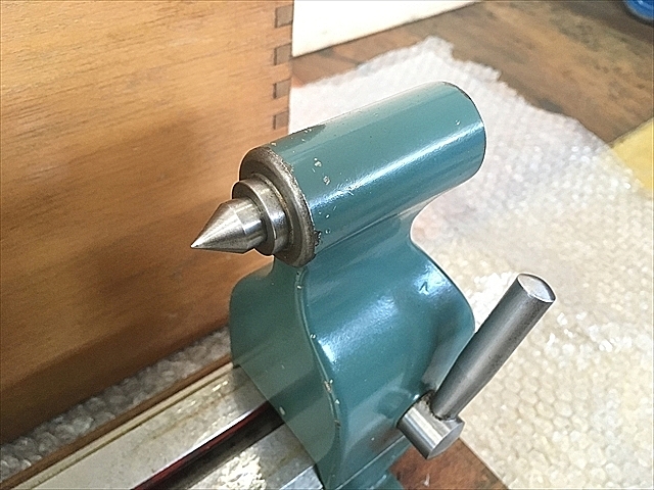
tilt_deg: -45.8
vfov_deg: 48.2
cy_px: 245
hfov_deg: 61.7
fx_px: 548
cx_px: 327
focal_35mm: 29
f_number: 2.2
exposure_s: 1/30
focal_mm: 4.15
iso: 160
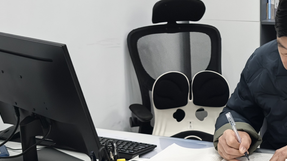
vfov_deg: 17.7
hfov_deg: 29.8
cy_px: 103
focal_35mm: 68
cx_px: 252
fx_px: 518
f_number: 1.4
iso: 1600
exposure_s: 1/495
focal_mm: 6.98
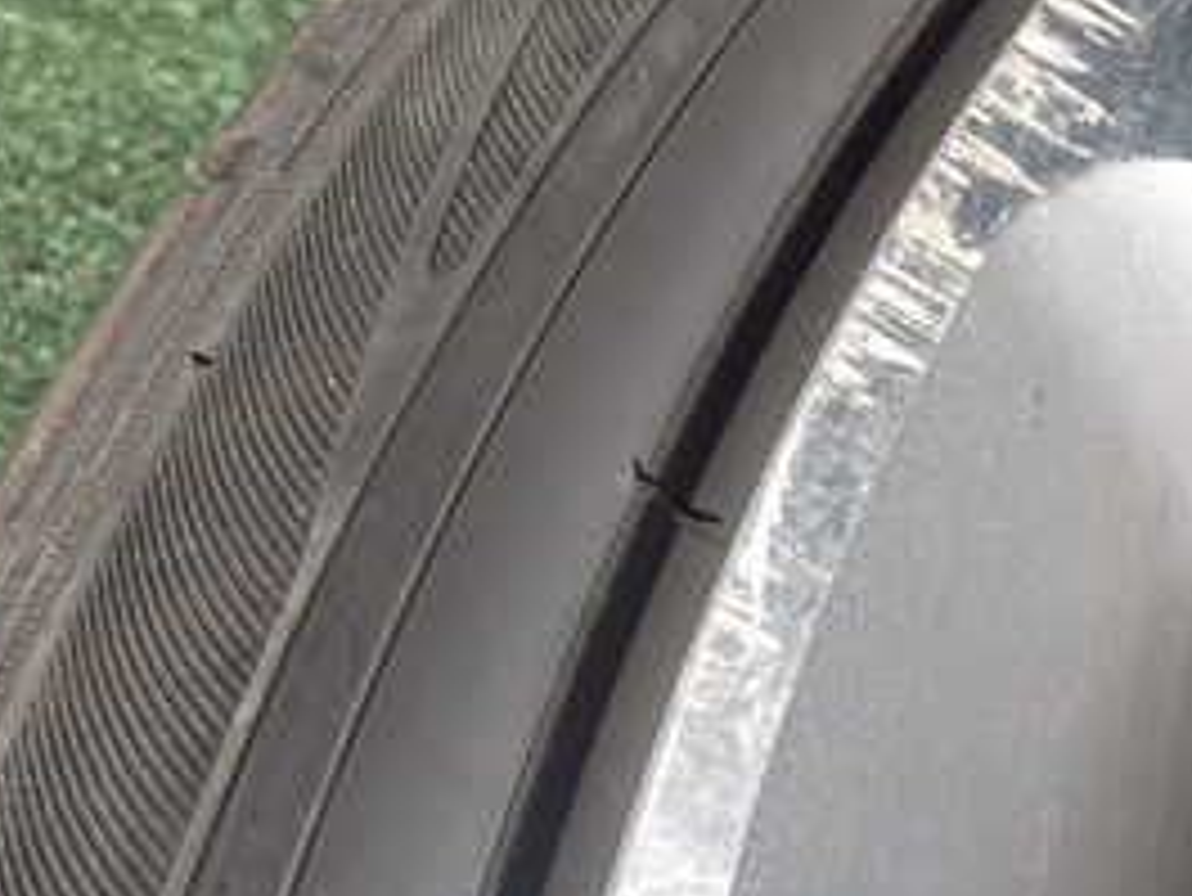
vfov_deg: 21.1
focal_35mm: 68
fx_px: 2343
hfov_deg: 27.8
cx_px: 994
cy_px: 59
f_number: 3.2
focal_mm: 5.4
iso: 100
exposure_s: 1/640
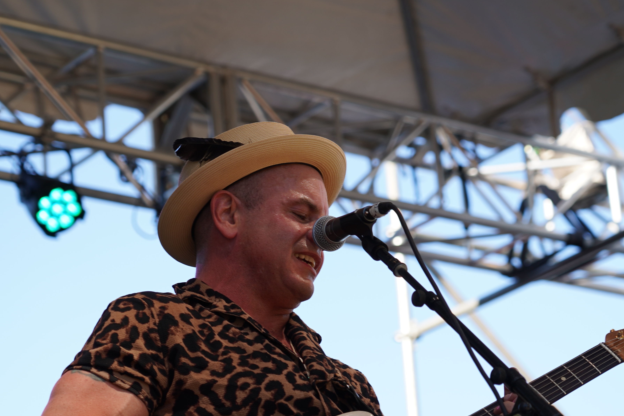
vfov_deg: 9.5
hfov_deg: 14.2
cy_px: 304
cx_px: 272
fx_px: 2496
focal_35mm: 144
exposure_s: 1/200
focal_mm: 86
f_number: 4.5
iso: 100
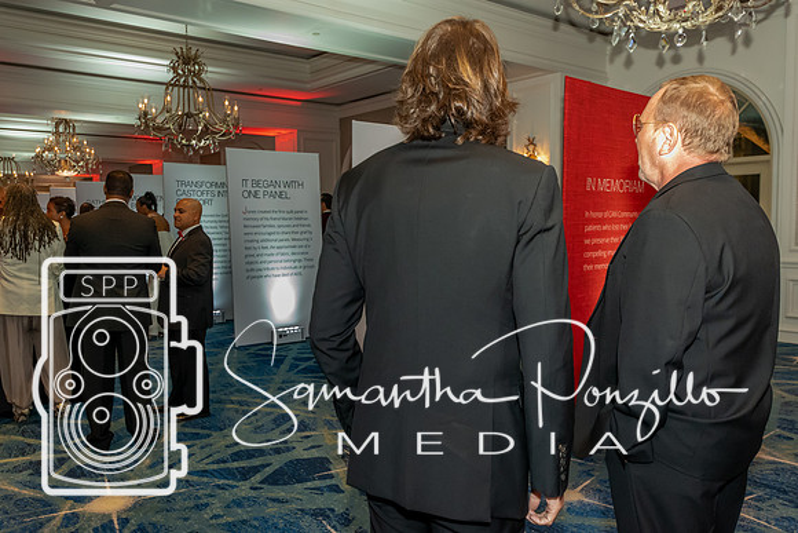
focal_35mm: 30
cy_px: 266
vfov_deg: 43.4
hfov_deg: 61.6
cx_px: 399
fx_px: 670
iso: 3200
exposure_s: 1/60
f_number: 3.5
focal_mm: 20
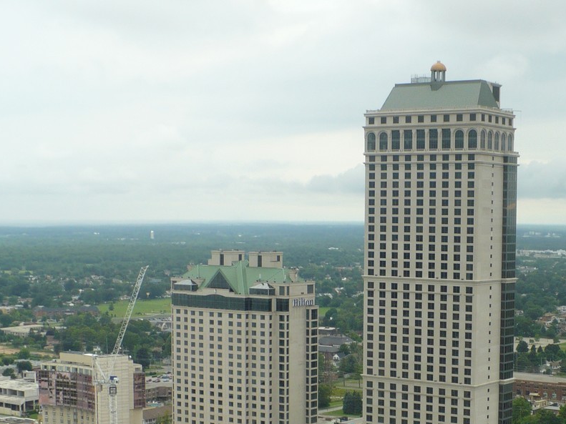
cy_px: 338
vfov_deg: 21.1
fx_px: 1128
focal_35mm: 69
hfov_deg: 27.8
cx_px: 422
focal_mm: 6.1
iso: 100
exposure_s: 1/100
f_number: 2.8
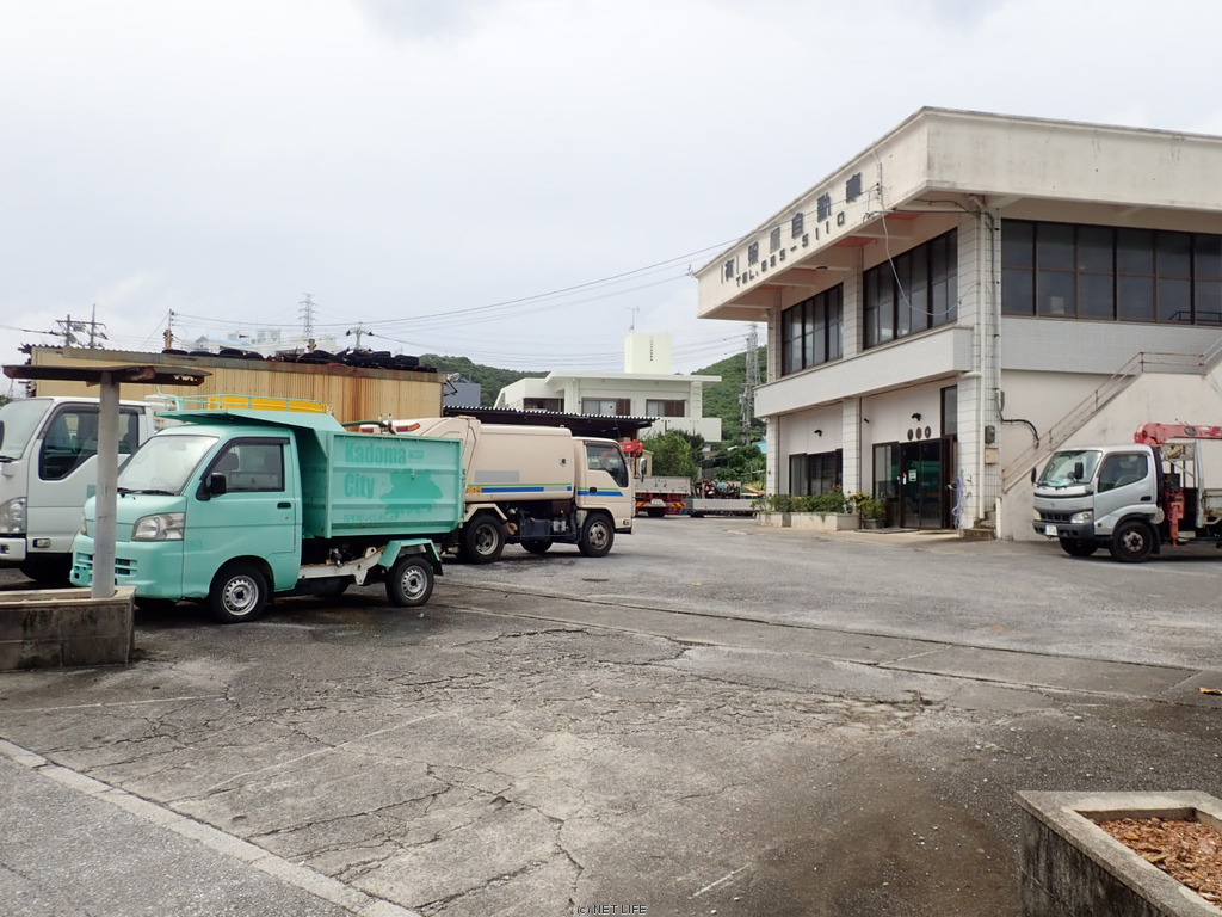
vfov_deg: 46.8
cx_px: 611
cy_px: 458
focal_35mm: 30
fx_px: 1059
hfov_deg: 60.0
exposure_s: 1/800
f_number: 3.2
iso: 100
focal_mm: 5.5
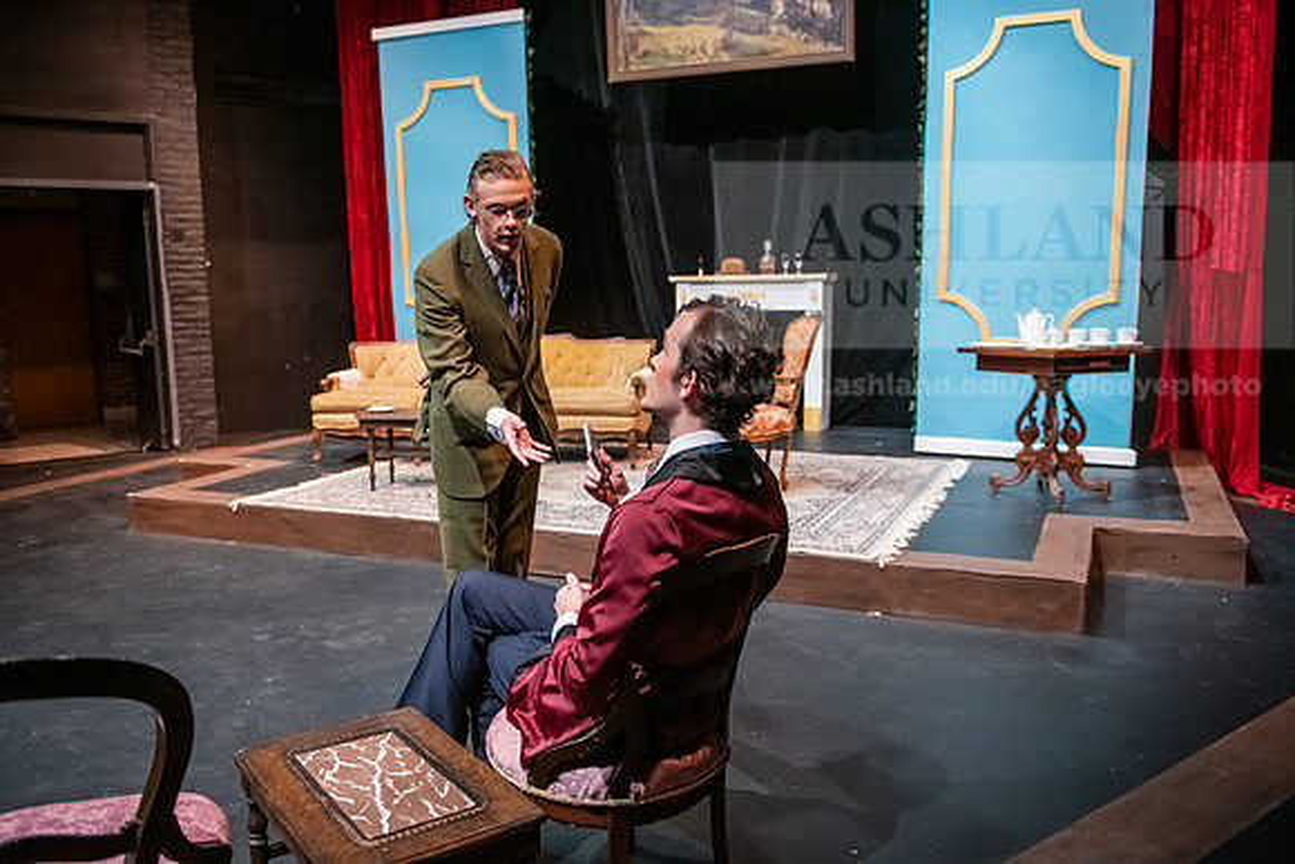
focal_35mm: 31
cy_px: 432
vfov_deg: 42.3
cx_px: 648
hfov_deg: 60.3
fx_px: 1115
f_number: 3.2
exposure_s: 1/200
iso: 4000
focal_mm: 31
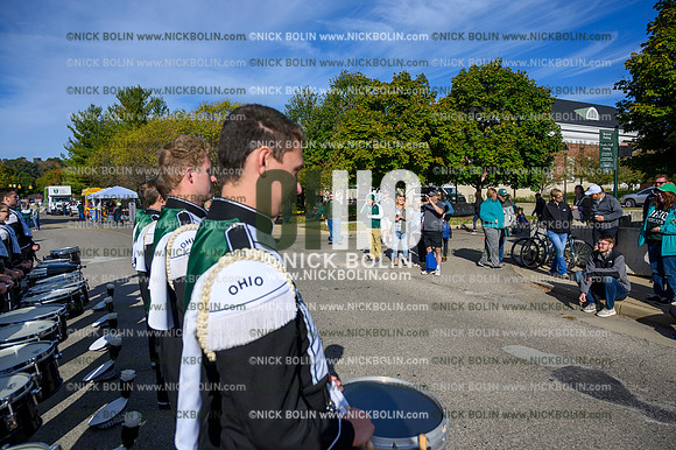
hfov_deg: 73.8
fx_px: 450
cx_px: 338
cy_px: 225
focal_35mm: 24
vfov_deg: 53.1
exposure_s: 1/3200
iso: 200
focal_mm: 24
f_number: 5
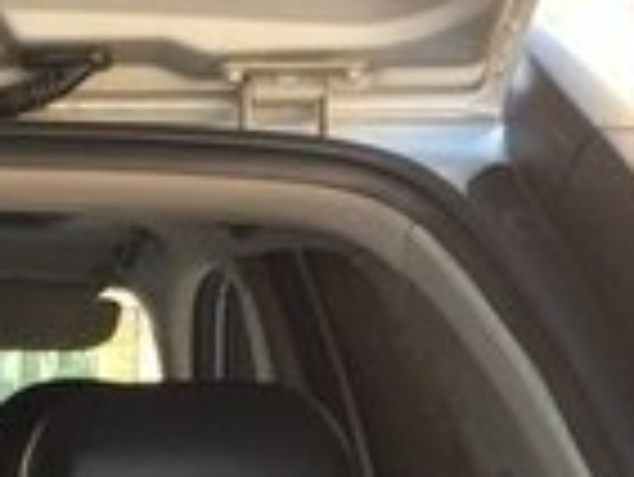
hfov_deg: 13.8
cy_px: 934
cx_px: -229
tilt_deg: -13.3
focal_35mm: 136
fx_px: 2493
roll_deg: -1.5
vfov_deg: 10.1
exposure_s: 1/50
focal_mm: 4.15
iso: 40
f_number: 2.2
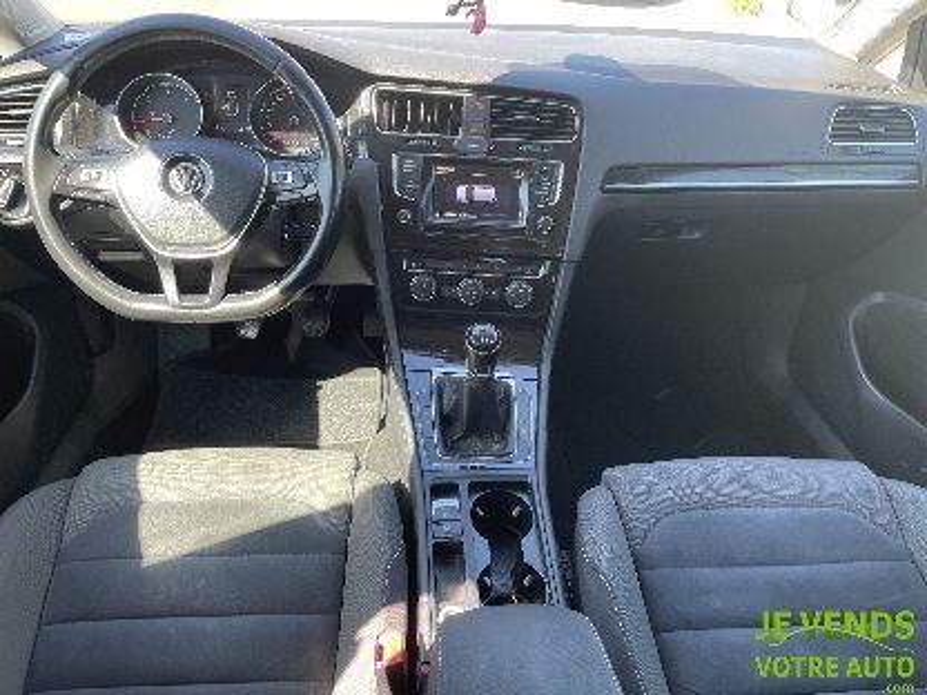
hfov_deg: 67.3
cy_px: 348
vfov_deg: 53.1
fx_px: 696
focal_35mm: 26
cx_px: 464
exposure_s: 1/121
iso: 50
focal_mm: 4.2
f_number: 1.6
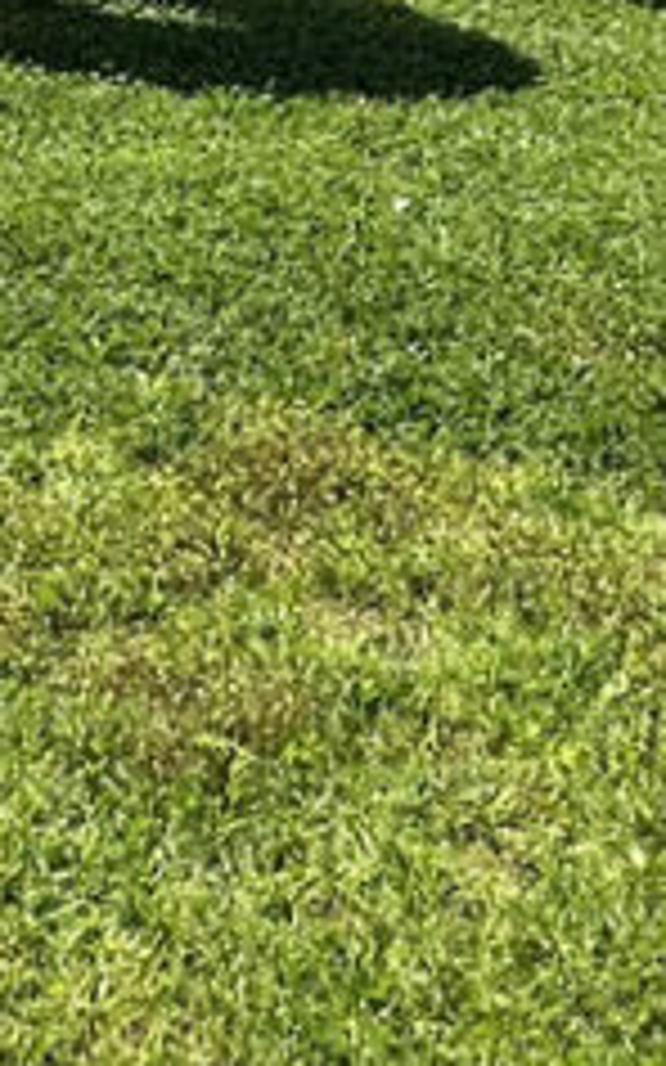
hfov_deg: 13.8
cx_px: 90
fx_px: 2732
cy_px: -430
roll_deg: +1.8
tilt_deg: -0.8
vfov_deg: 19.8
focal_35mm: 94
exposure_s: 1/1435
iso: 40
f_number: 2.2
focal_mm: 2.22
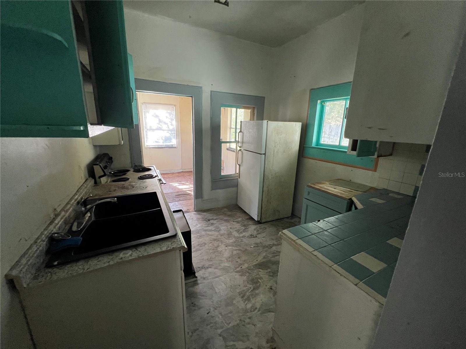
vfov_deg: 89.9
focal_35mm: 13
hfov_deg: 106.2
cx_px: 233
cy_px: 174
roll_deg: -2.7
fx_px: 175
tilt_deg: -13.9
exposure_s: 1/60
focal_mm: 1.57
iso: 400
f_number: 1.8
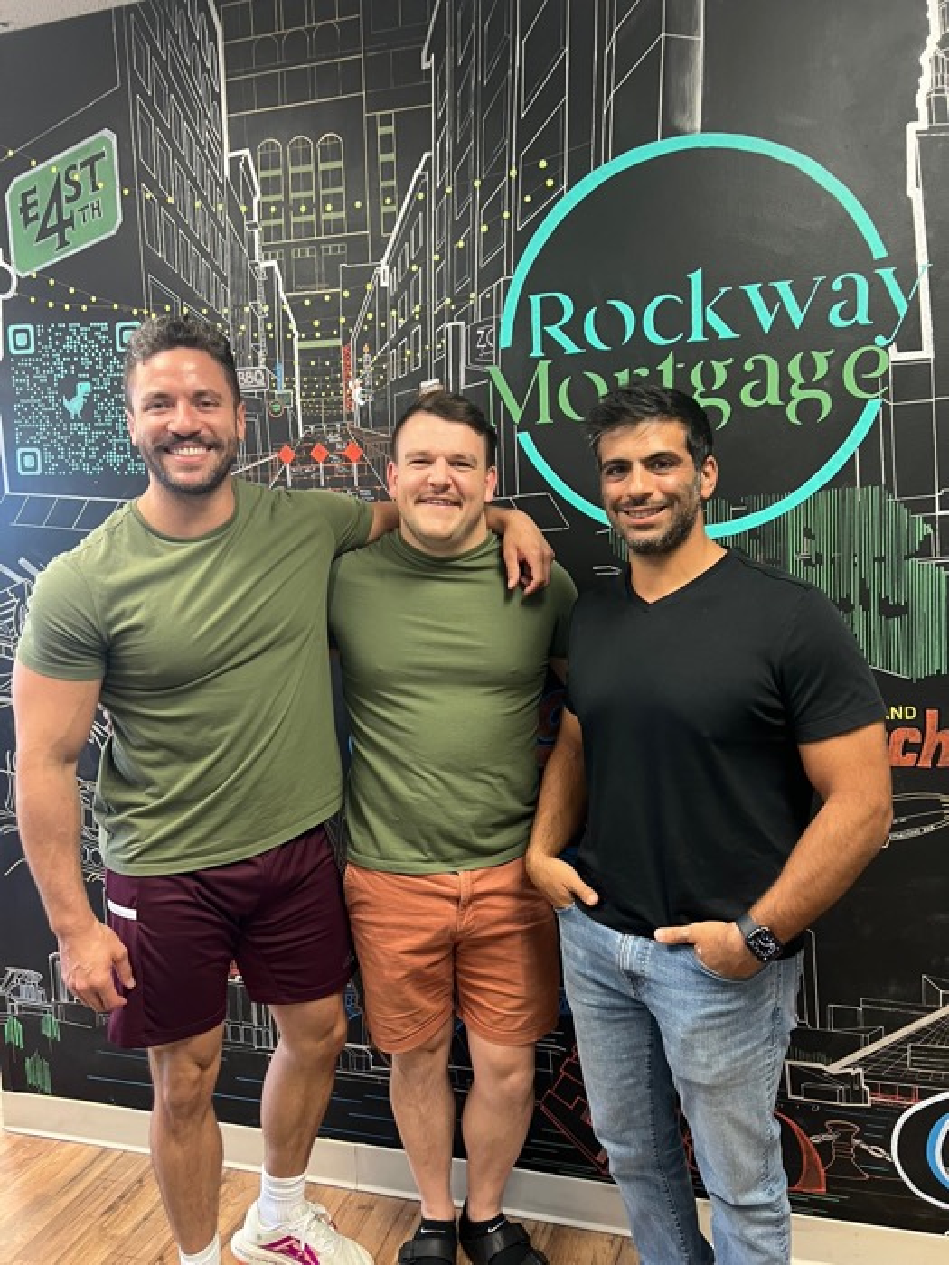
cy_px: 632
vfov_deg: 67.3
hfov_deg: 53.1
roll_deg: +3.7
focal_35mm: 26
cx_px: 474
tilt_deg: -9.0
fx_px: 950
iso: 125
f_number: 1.5
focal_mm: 5.7
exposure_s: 1/60
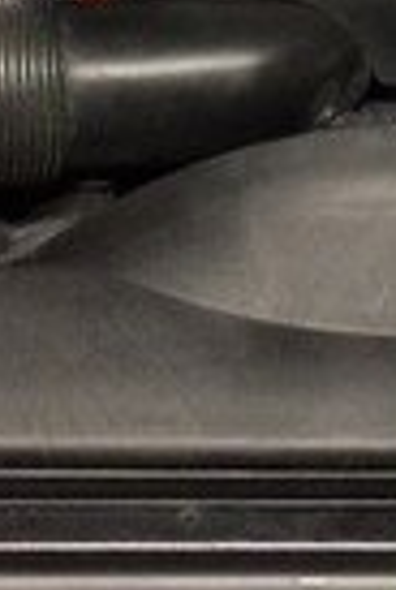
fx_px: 2380
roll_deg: +0.5
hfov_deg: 9.5
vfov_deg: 13.6
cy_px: -200
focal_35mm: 145
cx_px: 288
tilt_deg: -39.4
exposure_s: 1/17
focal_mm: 4.15
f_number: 2.2
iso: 320
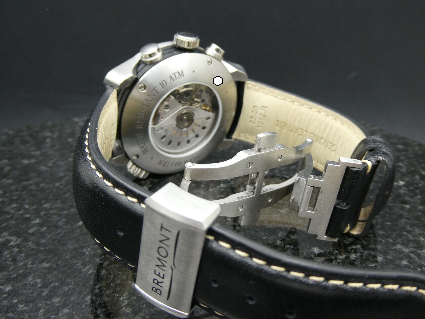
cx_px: 212
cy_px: 160
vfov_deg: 40.7
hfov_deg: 52.6
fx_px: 430
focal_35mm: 35
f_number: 3.7
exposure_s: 1/80
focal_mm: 6.3
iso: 200
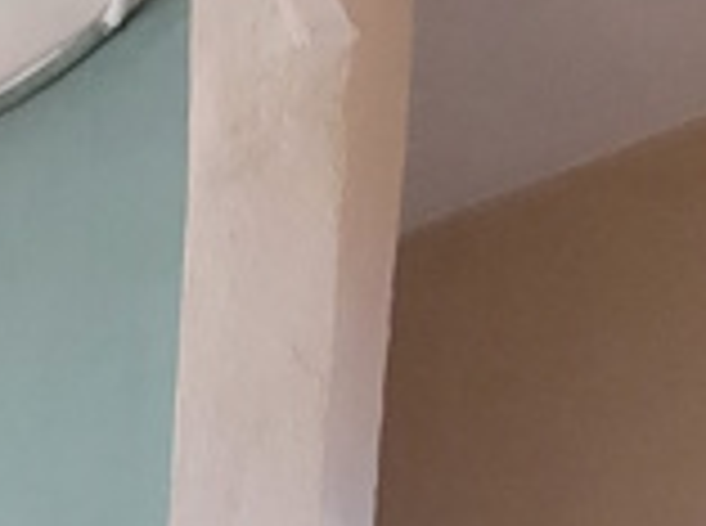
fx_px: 1892
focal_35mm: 93
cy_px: 1407
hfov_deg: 19.8
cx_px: -144
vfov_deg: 11.7
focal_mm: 1.74
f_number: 2.2
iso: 640
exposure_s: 1/33
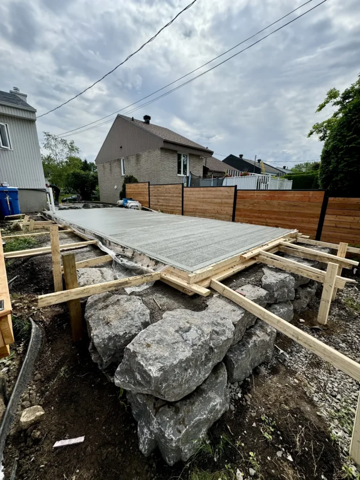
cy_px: 240
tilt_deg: -13.0
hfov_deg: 85.7
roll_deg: -0.4
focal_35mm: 14
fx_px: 194
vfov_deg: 102.1
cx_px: 180
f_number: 2.2
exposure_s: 1/1506
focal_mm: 2.22
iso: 50
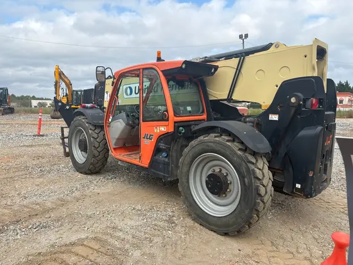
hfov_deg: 67.3
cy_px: 132
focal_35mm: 26
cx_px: 176
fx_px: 265
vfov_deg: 53.1
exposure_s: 1/1616
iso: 50
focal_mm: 5.96
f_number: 1.6
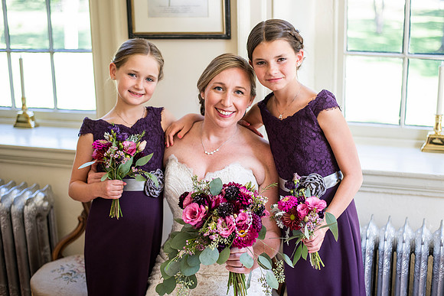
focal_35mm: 50
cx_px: 222
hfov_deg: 39.6
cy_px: 148
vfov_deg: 27.0
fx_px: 617
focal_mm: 50
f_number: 2.2
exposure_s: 1/500
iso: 640
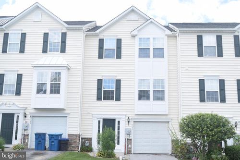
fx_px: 280
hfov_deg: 46.4
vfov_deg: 31.9
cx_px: 120
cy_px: 80
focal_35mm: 42
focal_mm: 28
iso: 280
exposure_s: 1/250
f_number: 8
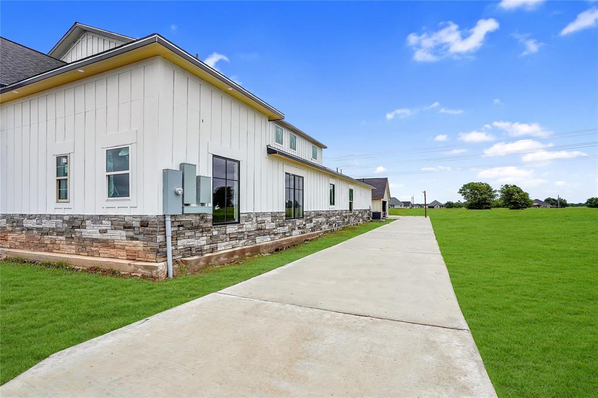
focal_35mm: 16
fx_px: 266
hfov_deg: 96.8
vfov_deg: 73.7
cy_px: 199
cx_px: 299
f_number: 13
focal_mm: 16
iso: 250
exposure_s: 1/500
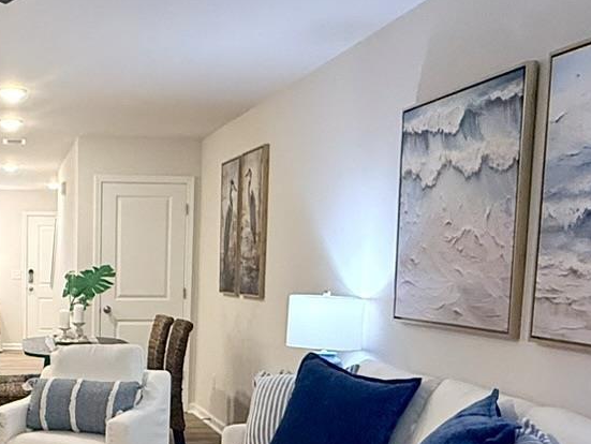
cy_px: 373
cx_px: 70
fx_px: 888
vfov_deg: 27.3
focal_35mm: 52
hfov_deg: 34.9
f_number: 2.2
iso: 320
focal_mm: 2.22
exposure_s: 1/120
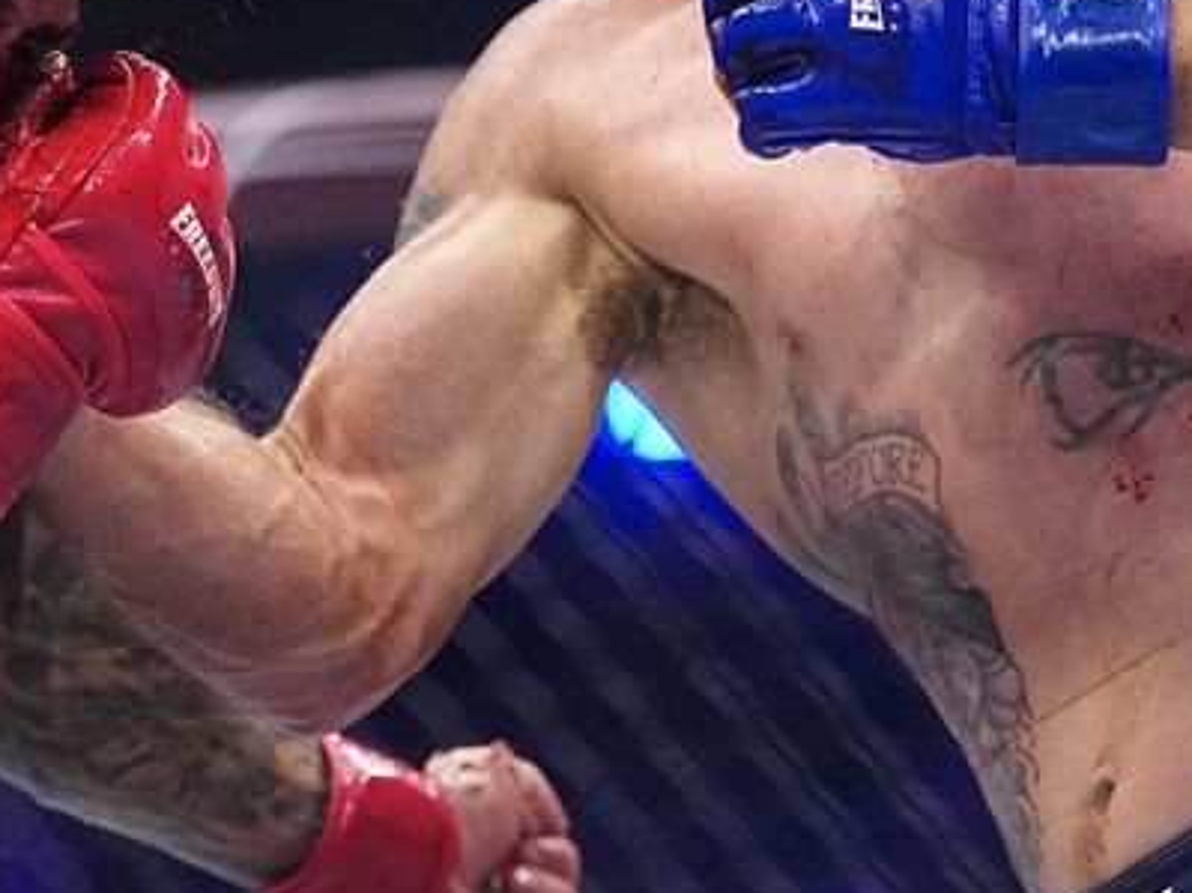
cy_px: 266
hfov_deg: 6.7
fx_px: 10224
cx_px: 454
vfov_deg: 5.0
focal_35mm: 297
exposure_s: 1/1600
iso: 4000
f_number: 2.2
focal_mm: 114
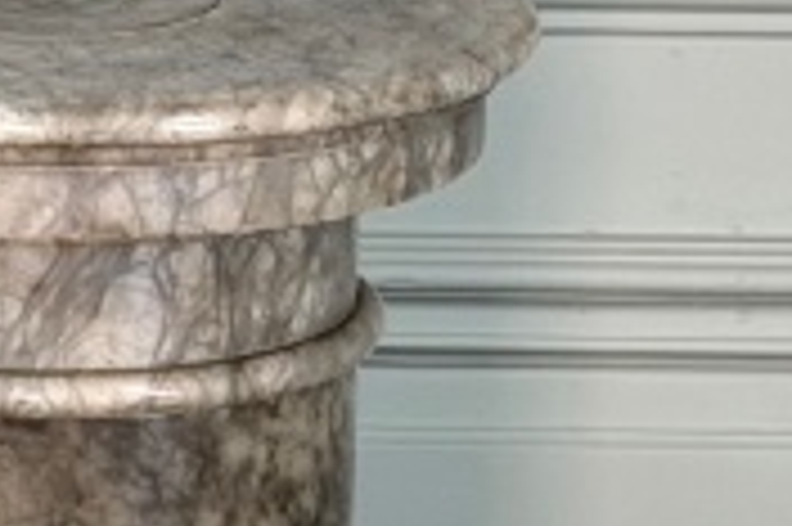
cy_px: 1470
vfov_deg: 3.9
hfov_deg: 6.0
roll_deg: -0.3
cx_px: 18
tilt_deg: -22.2
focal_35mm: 341
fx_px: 7495
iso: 125
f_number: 1.78
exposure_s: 1/50
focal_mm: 6.76
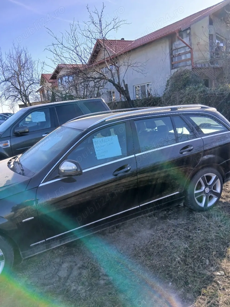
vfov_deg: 67.3
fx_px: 230
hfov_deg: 53.1
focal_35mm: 26
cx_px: 115
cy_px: 154
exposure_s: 1/133
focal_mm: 3.98
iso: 20
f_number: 1.8
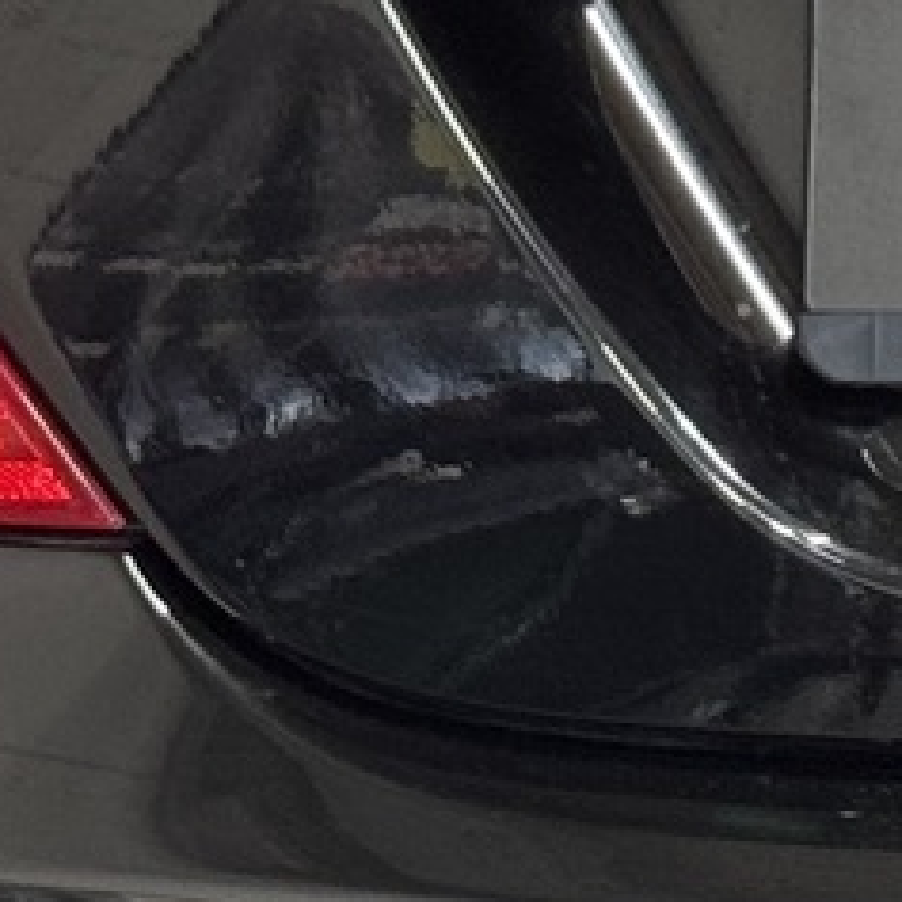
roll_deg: -1.5
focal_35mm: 286
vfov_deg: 6.1
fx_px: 8431
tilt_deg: -7.3
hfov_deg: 6.0
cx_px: 1496
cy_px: 304
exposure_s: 1/50
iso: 200
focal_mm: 6.76
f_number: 1.78
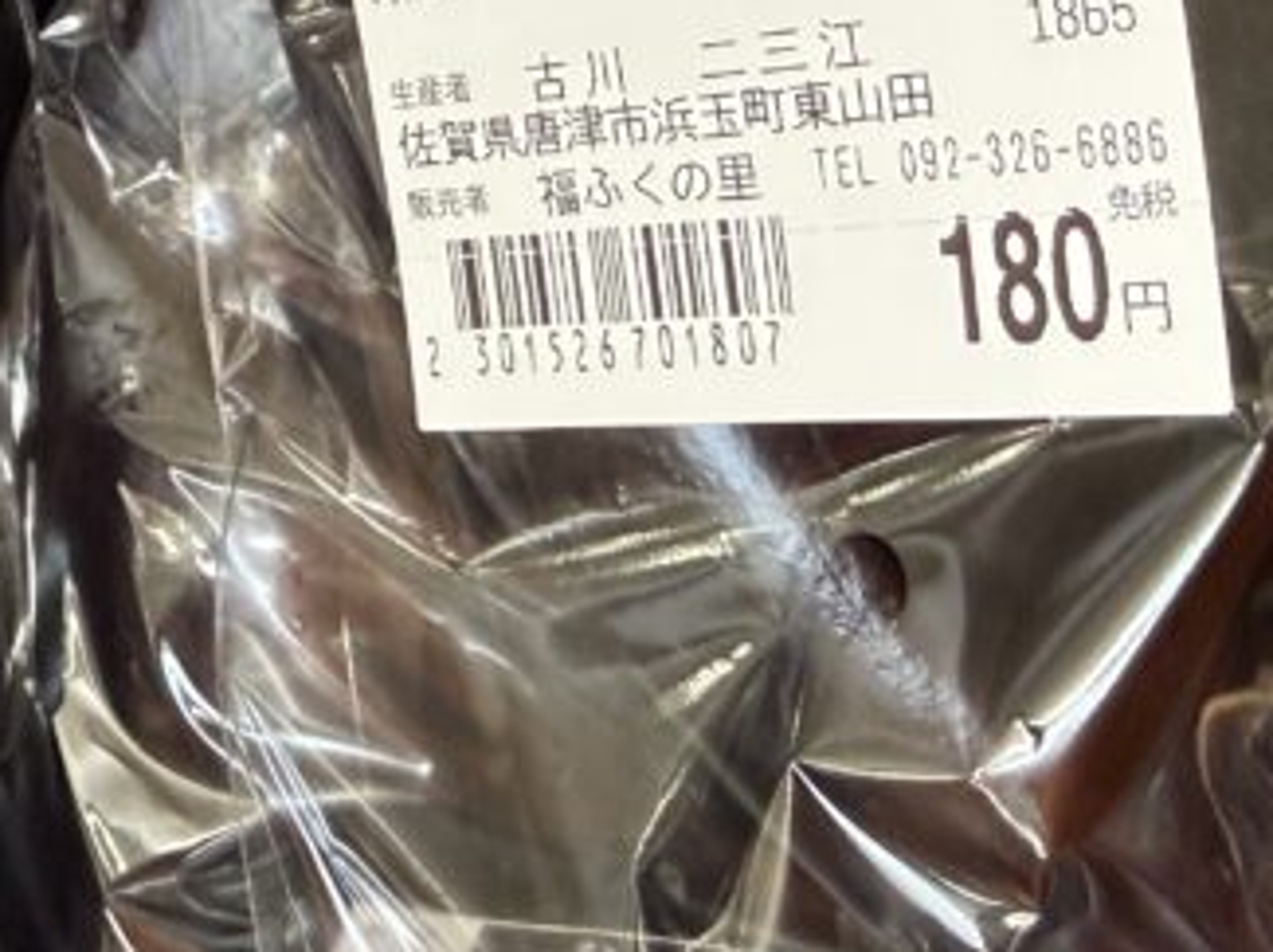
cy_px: -235
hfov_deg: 27.3
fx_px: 2608
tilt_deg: -59.5
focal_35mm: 71
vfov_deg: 19.3
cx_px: 427
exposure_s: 1/120
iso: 320
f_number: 2.2
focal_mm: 2.22
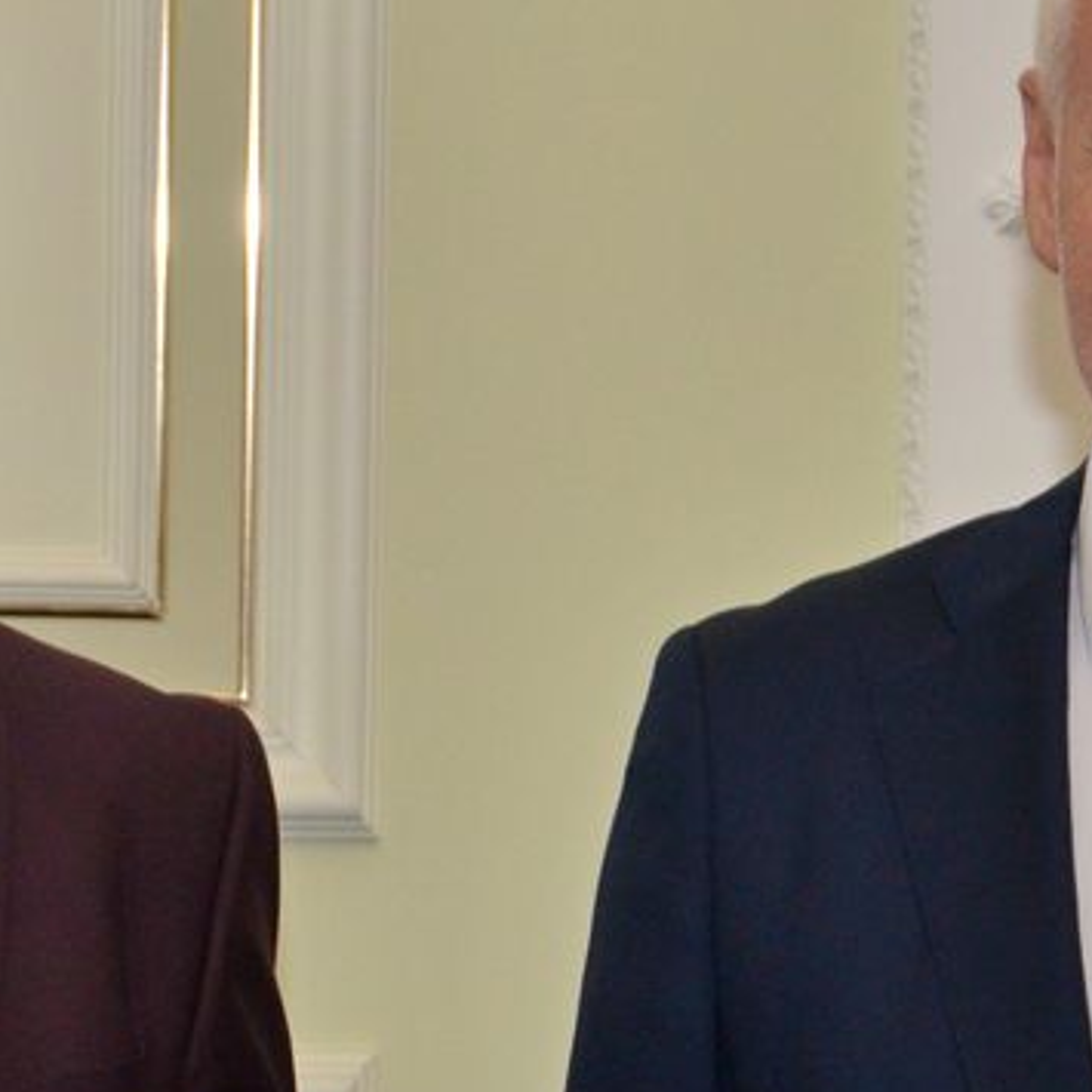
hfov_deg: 7.3
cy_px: 783
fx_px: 8601
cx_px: 428
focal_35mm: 241
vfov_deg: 7.3
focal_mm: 48
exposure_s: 1/250
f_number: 4.8
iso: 800
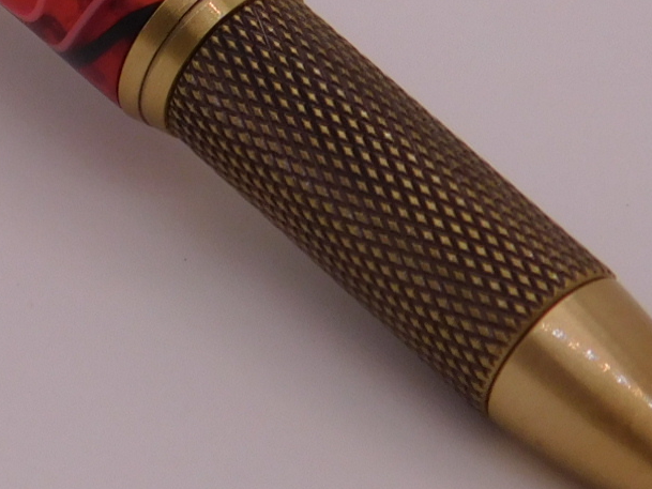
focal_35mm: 220
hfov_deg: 8.9
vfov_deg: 6.7
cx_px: -82
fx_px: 4145
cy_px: -153
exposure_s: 1/125
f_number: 4
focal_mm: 10.4
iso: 125
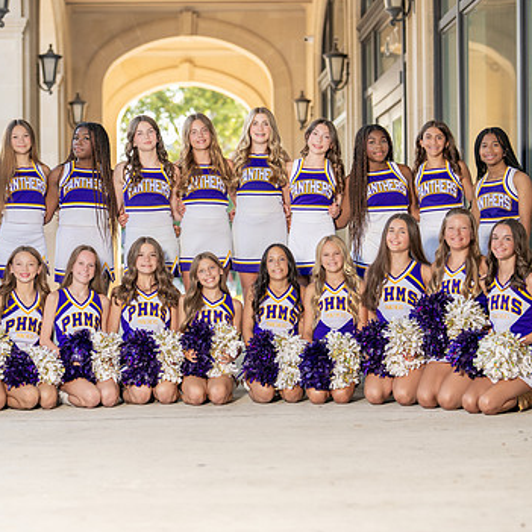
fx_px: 1356
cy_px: 264
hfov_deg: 22.1
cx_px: 200
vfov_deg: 22.2
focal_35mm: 78
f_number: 1.6
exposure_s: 1/400
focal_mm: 50
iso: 100
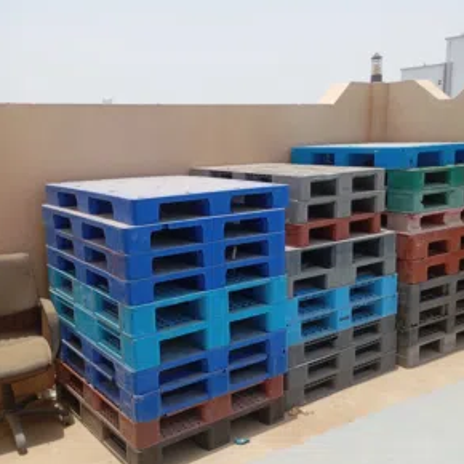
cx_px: 237
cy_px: 267
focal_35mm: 34
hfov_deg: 48.4
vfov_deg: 48.3
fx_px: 516
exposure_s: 1/1126
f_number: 1.8
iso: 111
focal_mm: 4.27
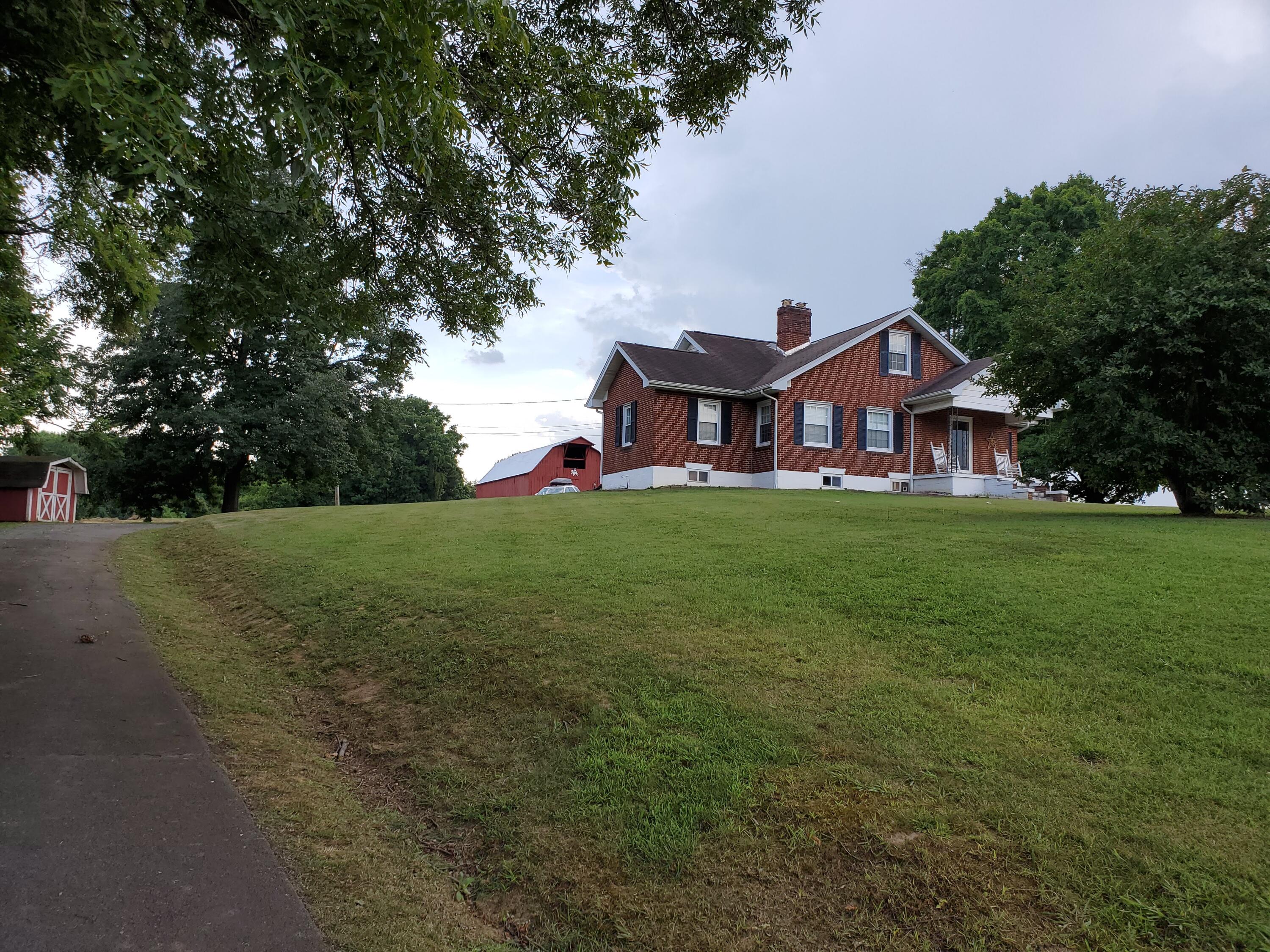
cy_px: 476
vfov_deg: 53.1
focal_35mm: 26
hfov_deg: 67.3
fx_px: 954
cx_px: 635
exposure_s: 1/405
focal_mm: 4.3
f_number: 2.4
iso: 50
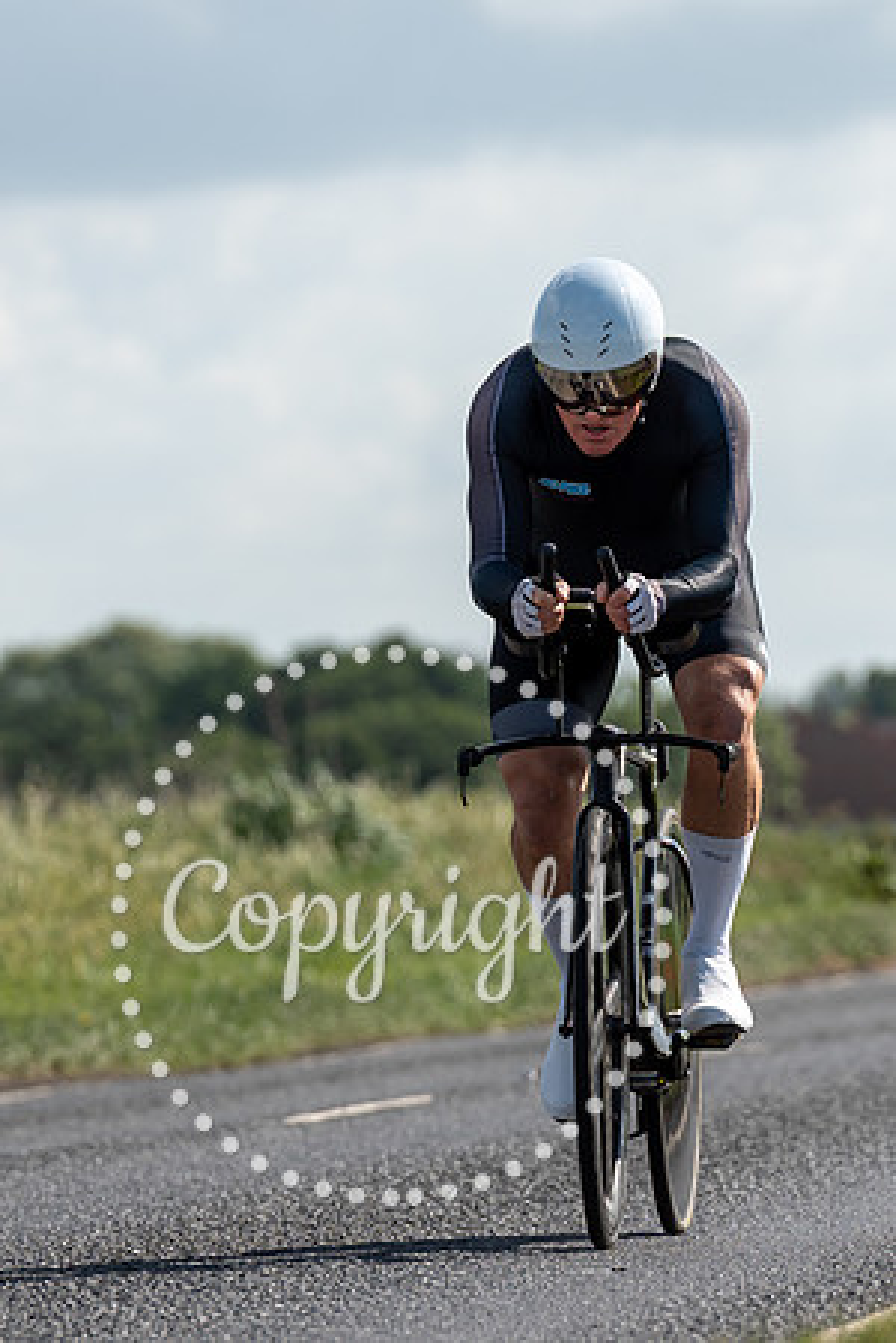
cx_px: 543
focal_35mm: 412
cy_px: 737
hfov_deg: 3.3
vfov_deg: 5.0
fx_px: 15387
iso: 125
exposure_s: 1/1000
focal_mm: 191
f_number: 5
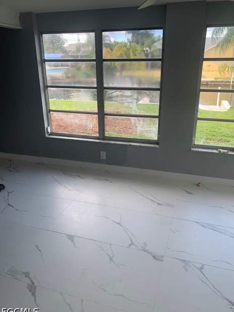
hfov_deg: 51.3
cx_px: 121
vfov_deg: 65.3
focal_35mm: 27
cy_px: 157
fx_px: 243
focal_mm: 4.25
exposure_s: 1/161
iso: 25
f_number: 1.8
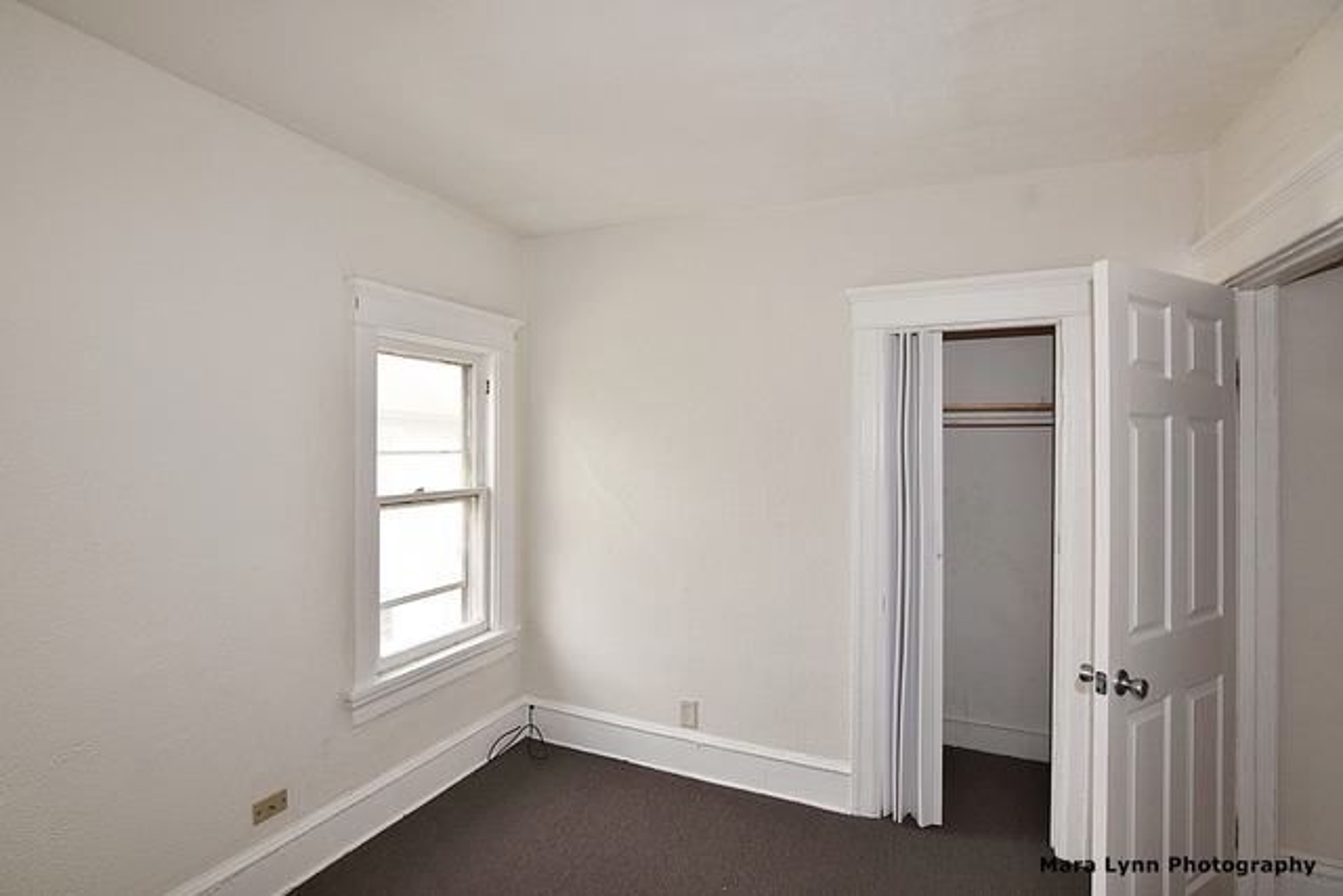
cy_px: 448
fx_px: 616
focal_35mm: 16
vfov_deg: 72.1
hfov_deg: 95.0
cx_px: 672
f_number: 5.6
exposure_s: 1/125
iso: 220
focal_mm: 11
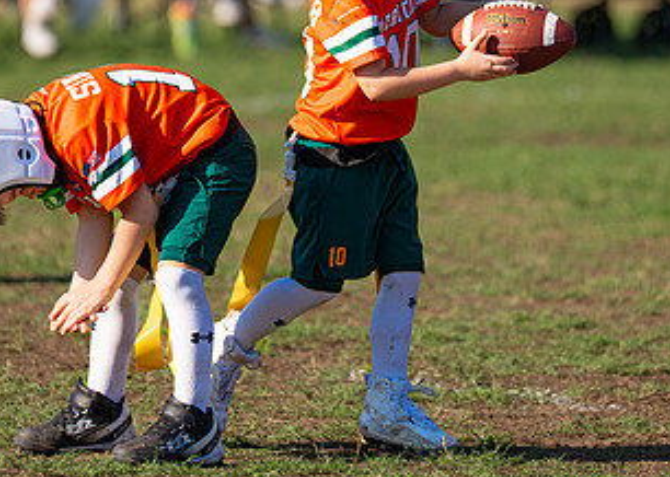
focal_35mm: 483
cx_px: 267
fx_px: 9183
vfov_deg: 3.0
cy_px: 99
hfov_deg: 4.2
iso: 200
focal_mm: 200
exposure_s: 1/4000
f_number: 2.8
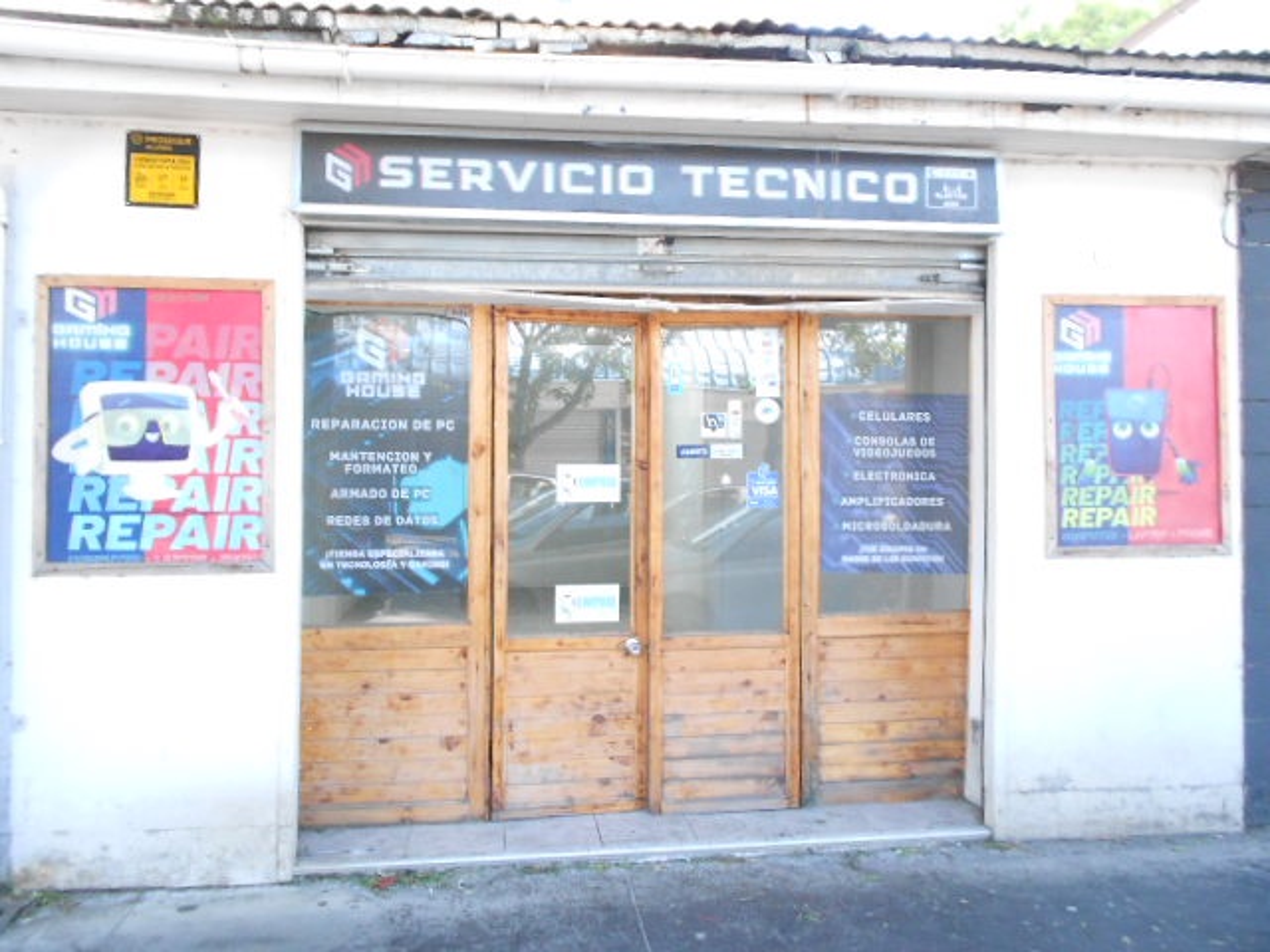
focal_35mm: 29
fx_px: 1064
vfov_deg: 48.2
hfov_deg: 61.7
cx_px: 635
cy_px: 476
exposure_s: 1/125
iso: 500
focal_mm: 5.3
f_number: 3.4
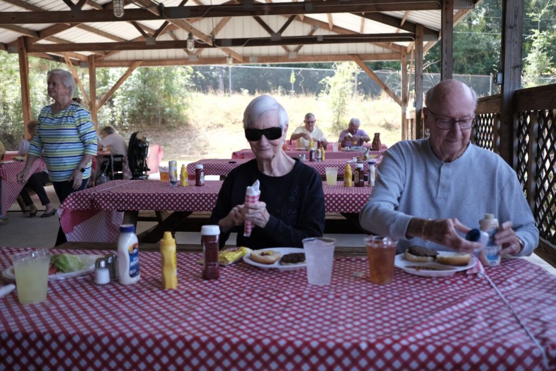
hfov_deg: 54.4
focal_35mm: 35
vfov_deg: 37.9
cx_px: 278
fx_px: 541
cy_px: 186
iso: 160
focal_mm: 23
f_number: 2.2
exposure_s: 1/250
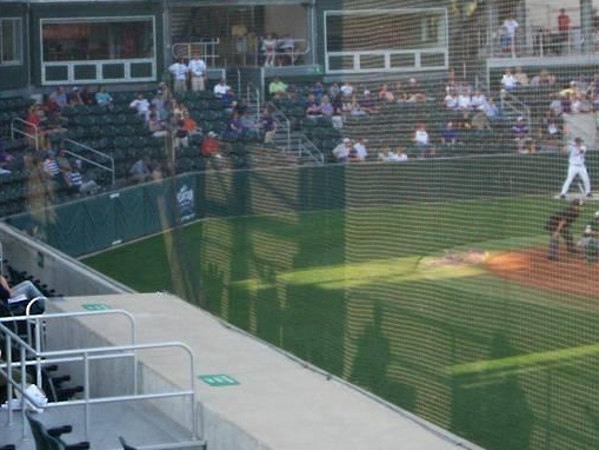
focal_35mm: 86
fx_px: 1489
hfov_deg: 22.2
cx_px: 68
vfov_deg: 17.0
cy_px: 92
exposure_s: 1/162
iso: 100
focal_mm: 5.9
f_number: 4.5
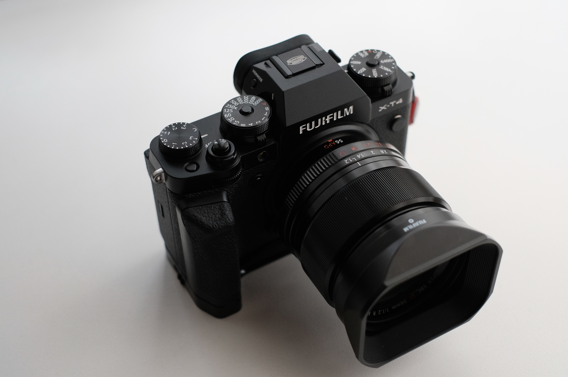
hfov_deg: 37.5
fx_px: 836
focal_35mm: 53
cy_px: 188
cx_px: 284
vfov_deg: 25.5
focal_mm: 35
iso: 1600
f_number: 2.8
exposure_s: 1/480
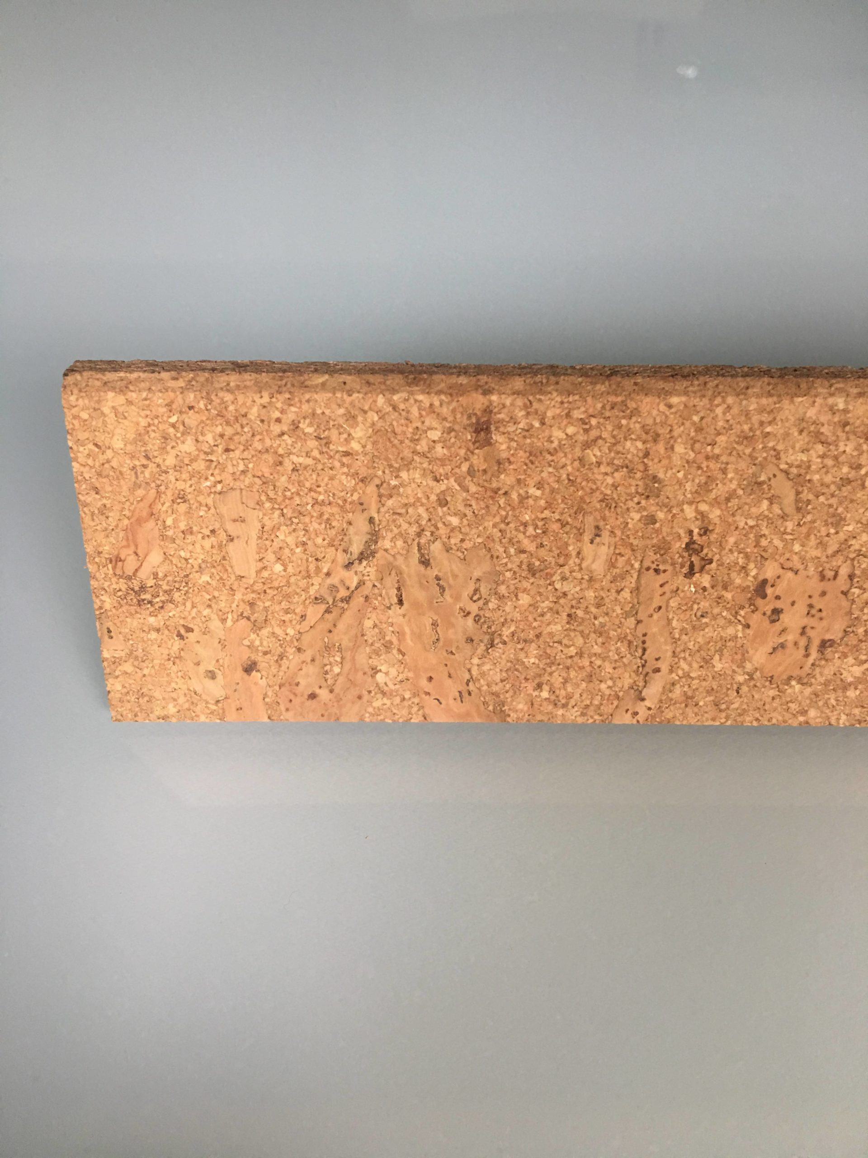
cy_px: 579
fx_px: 970
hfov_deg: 48.2
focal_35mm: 29
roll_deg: -1.7
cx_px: 434
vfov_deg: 61.7
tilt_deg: -44.7
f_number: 2.2
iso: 50
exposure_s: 1/17
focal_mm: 4.15
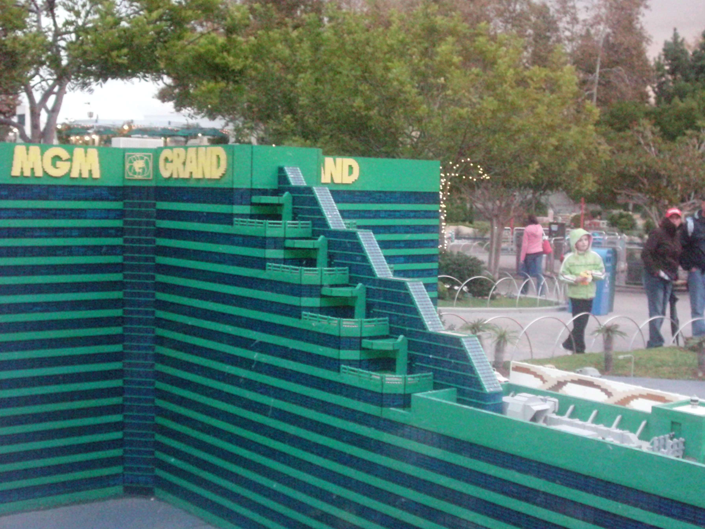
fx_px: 1141
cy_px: 264
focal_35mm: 56
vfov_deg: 26.1
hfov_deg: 34.3
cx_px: 352
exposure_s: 1/44
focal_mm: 9.4
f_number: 3.8
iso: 1600
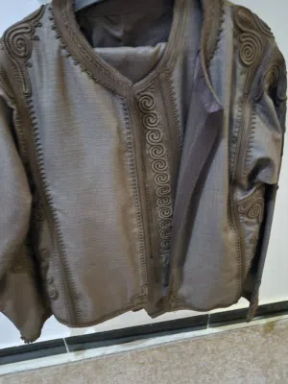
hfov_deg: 58.9
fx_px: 255
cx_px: 144
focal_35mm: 23
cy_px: 192
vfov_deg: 73.9
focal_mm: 5.4
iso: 2500
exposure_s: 1/25
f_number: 1.8
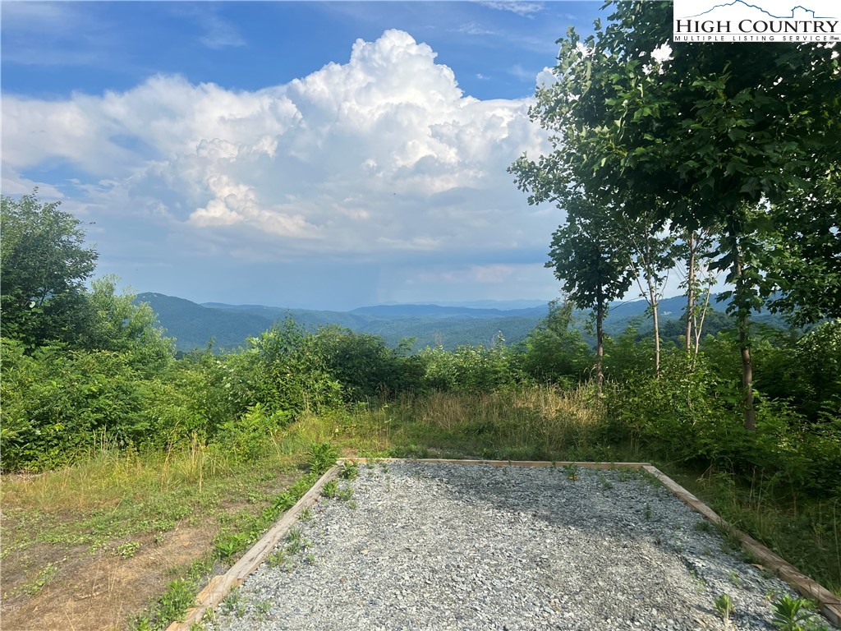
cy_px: 316
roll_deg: +0.1
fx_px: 632
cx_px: 420
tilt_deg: -2.4
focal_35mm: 26
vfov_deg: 53.1
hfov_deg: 67.3
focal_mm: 5.7
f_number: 1.5
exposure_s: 1/4444
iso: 50
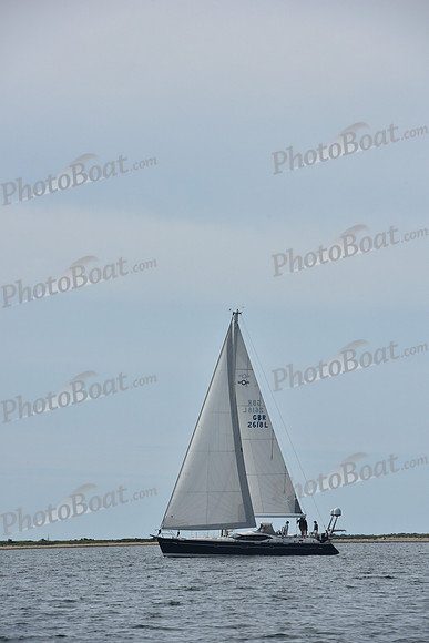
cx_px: 214
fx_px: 3573
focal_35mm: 200
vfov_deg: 10.3
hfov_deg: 6.9
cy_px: 322
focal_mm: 200
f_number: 11
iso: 320
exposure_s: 1/1250
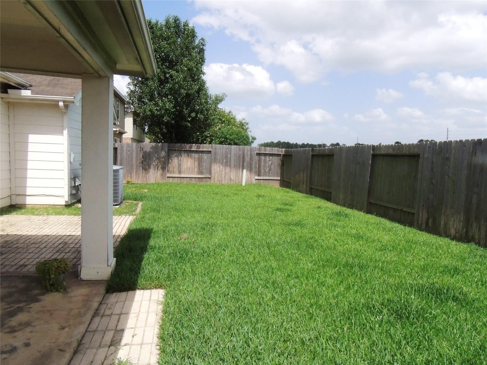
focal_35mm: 24
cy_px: 182
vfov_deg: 56.8
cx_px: 244
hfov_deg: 71.6
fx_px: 338
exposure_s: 1/1600
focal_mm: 4.3
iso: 800
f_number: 7.4
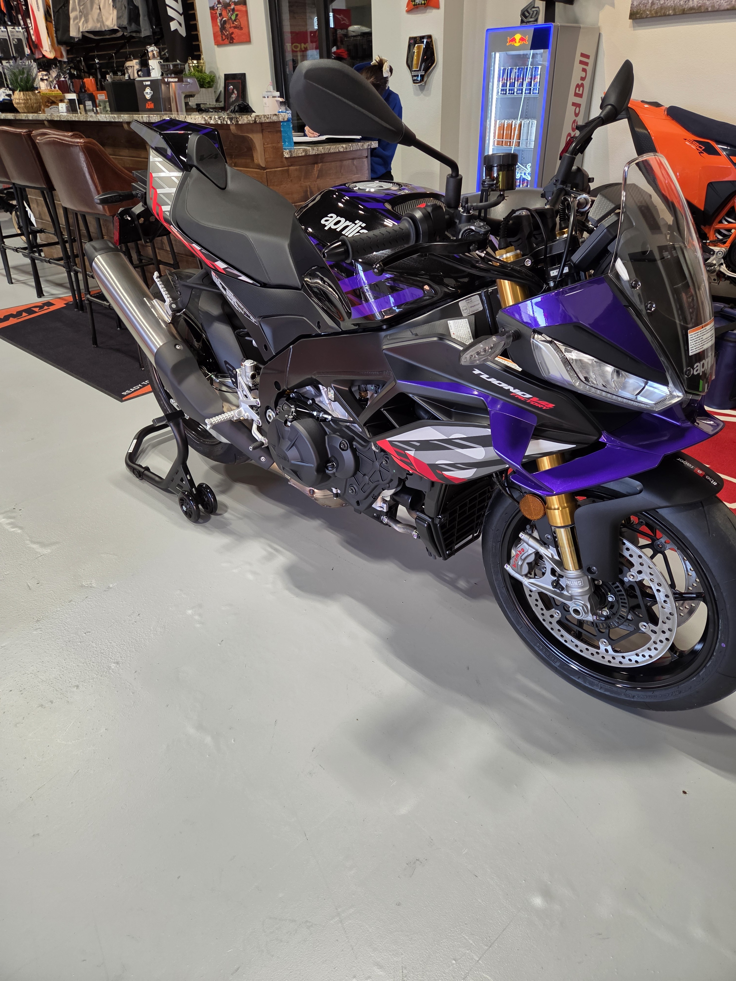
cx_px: 368
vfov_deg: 73.9
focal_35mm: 23
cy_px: 490
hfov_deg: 58.9
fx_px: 652
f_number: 1.8
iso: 160
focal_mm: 5.4
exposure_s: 1/120
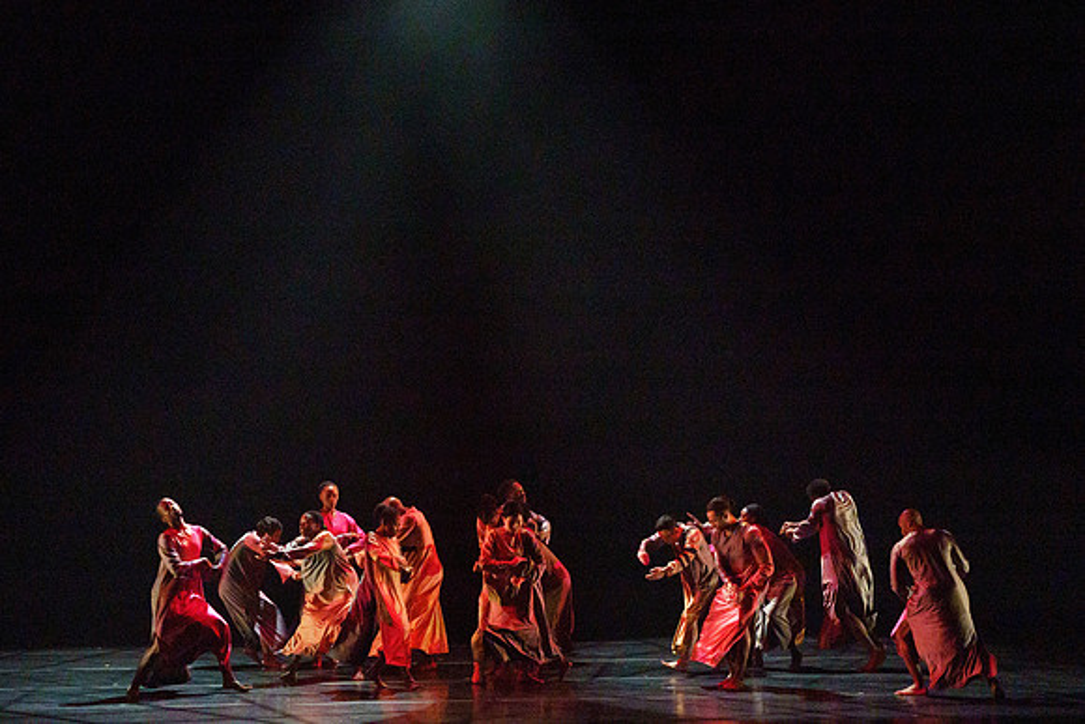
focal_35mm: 139
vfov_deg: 9.9
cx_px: 466
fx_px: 4186
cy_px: 222
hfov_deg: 14.8
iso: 5000
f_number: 5.6
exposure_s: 1/250
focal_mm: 100
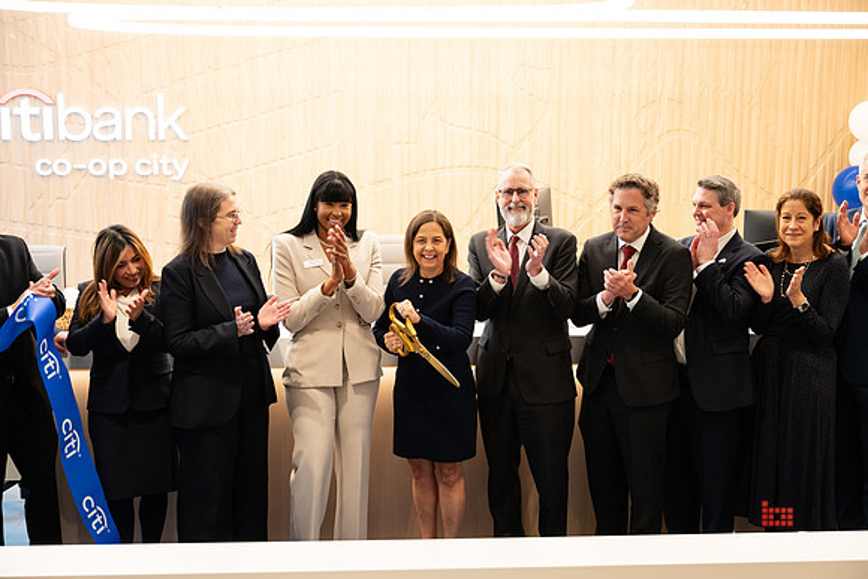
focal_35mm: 48
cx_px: 434
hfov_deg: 40.8
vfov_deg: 27.8
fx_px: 1168
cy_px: 290
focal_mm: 48
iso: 400
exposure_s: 1/160
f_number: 3.2
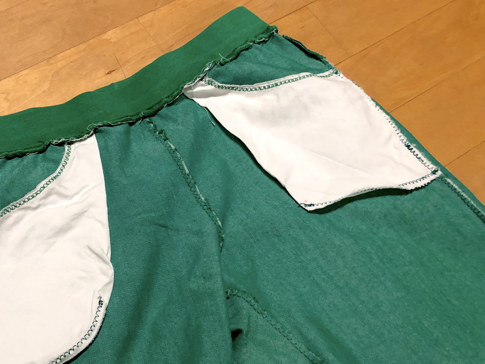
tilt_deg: -67.7
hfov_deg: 45.7
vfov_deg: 35.8
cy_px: 219
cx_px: 141
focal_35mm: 40
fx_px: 560
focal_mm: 3.99
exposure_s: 1/13
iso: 100
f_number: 1.8
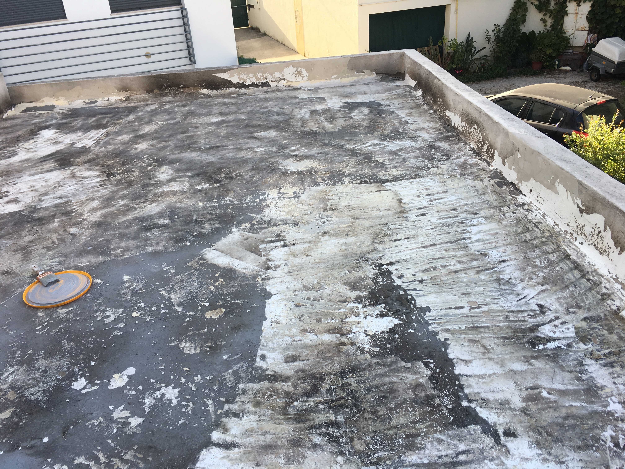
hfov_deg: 61.7
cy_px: 234
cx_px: 312
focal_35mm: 29
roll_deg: +4.5
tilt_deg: -27.5
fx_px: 524
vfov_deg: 48.2
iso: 25
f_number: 2.2
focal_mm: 4.15
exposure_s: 1/330
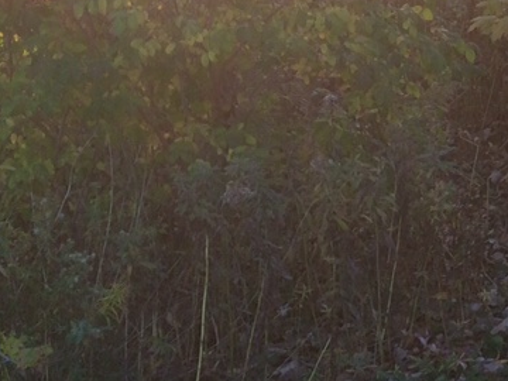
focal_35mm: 103
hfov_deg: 16.3
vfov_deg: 14.2
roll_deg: -0.1
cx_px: 895
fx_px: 1512
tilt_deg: -14.7
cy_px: 10
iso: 40
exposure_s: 1/120
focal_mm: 4.15
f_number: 2.2
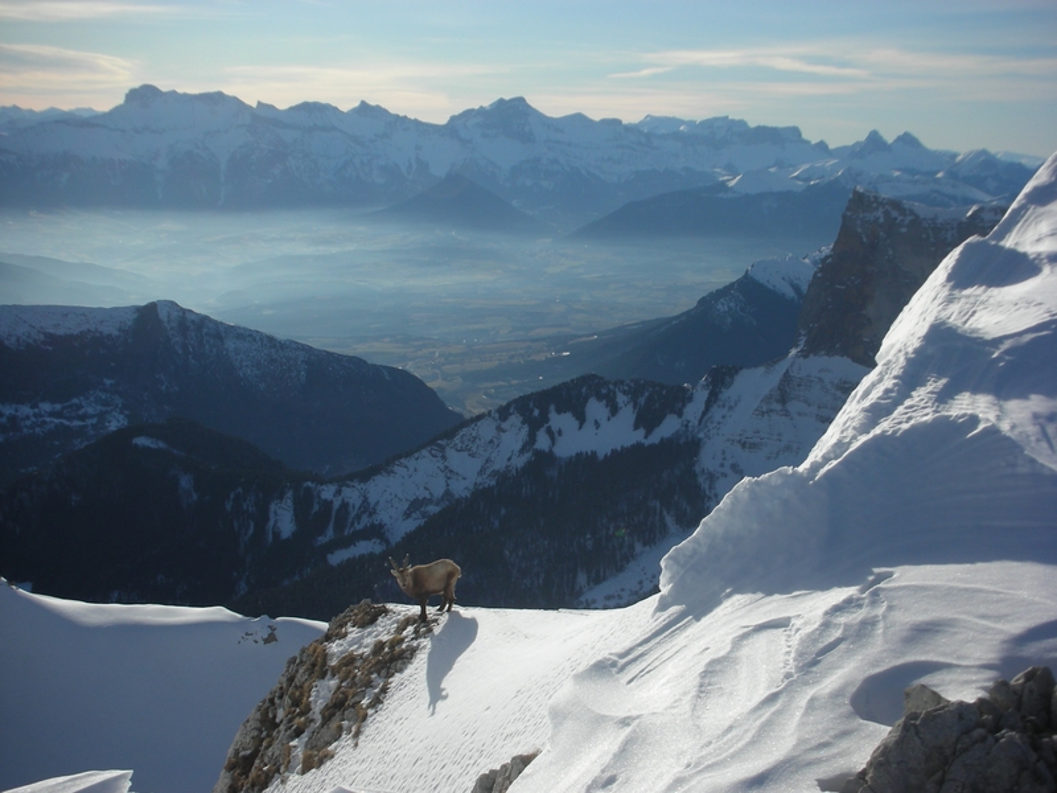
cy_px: 396
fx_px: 1618
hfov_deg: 36.2
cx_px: 528
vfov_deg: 27.5
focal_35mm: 53
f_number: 10.5
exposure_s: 1/141
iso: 50
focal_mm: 8.8
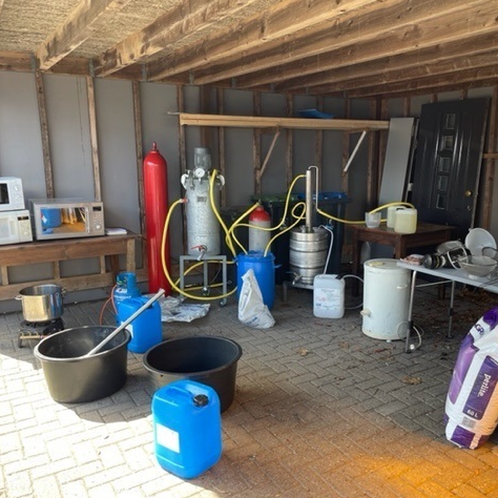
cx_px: 290
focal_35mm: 31
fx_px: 505
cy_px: 250
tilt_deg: -10.9
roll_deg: -0.1
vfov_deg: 52.5
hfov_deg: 52.3
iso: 32
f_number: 1.6
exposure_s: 1/121
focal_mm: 5.1
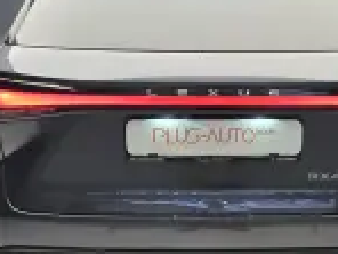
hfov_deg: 34.1
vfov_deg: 26.1
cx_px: 215
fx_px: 547
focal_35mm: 56
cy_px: 130
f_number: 1.7
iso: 200
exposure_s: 1/180
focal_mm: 6.3
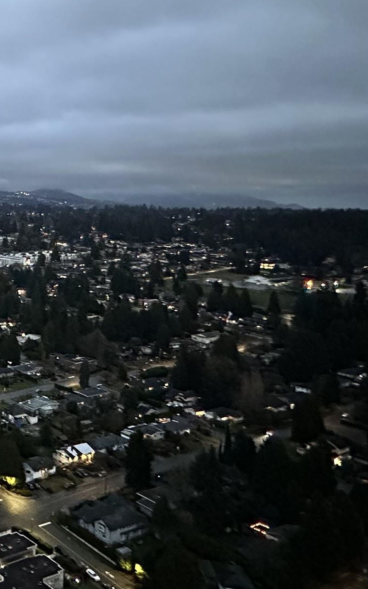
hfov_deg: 26.1
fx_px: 594
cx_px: -173
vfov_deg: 52.0
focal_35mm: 37
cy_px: 211
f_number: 2.2
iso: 1600
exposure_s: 1/30
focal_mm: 2.22
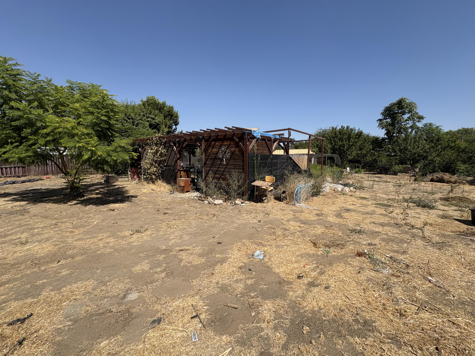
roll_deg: +0.1
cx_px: 238
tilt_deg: -5.2
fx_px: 192
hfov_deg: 102.1
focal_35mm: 14
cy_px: 178
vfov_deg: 85.7
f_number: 2.2
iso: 40
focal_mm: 2.22
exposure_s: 1/2146
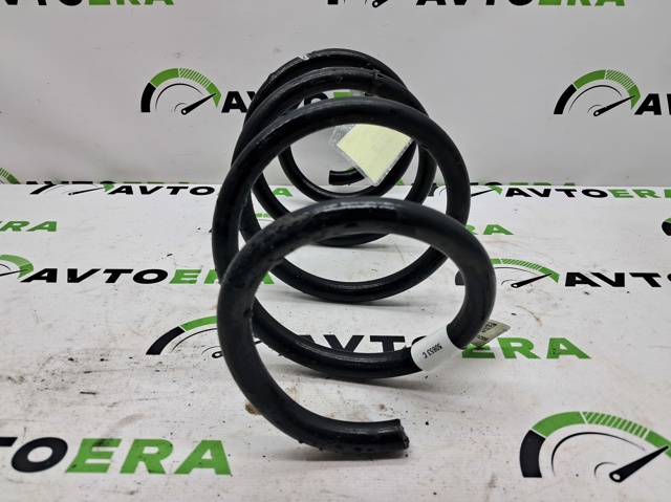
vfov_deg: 51.3
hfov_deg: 65.4
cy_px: 251
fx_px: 523
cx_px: 336
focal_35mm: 27
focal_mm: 4
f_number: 1.8
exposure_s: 1/60
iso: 50
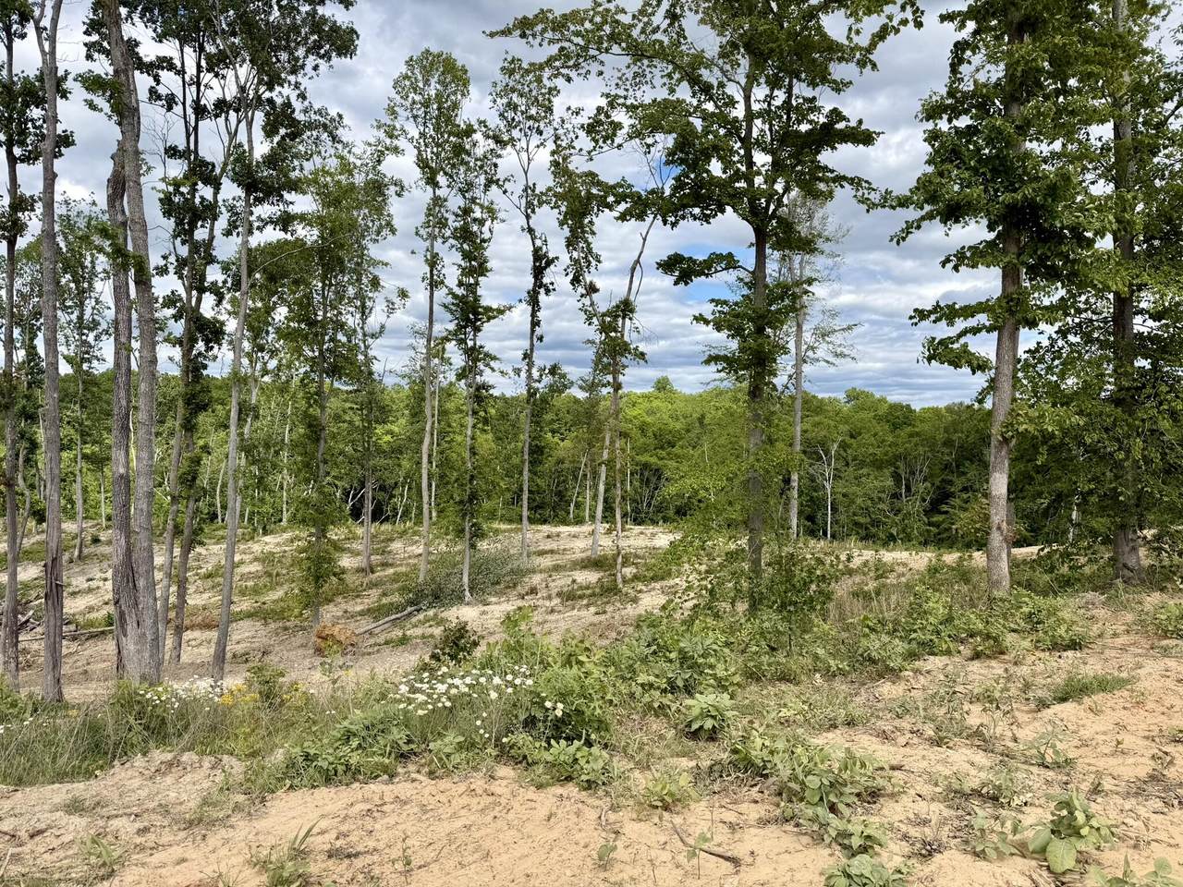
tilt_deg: -1.7
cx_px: 592
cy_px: 444
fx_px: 820
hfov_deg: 71.6
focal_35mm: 24
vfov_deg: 56.8
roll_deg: -0.6
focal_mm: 6.76
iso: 80
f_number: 1.78
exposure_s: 1/4405
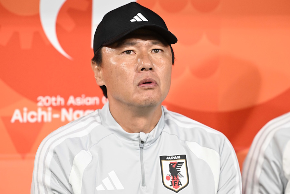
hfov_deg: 5.2
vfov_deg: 3.4
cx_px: 145
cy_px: 97
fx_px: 3222
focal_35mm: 400
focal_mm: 400
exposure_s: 1/1250
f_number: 4
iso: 5000
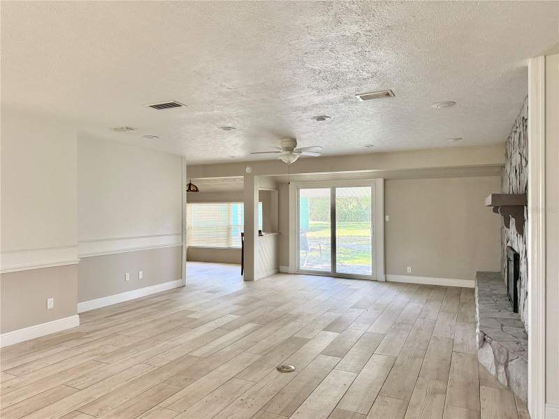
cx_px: 280
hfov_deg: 71.6
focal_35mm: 24
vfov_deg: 56.8
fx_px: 388
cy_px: 210
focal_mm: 6.76
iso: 200
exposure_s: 1/81
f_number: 1.78
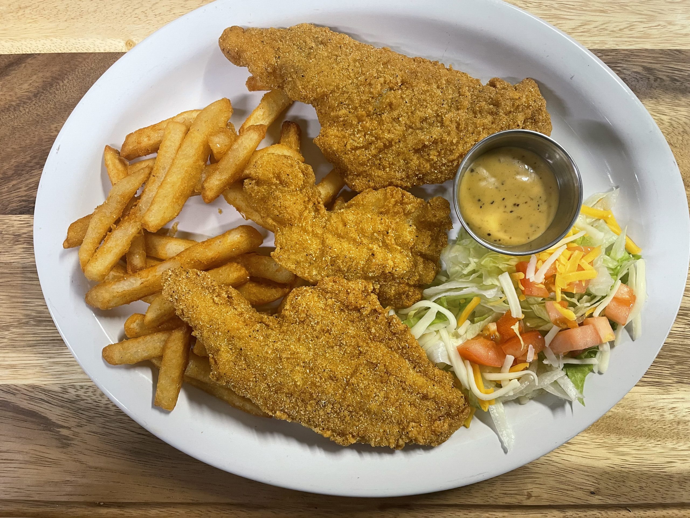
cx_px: 345
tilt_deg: -88.8
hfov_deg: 67.3
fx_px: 518
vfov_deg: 53.1
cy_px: 259
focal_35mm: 26
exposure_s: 1/60
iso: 125
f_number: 1.6
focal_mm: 4.2
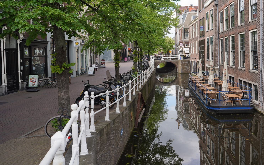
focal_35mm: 33
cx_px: 172
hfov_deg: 57.1
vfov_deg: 38.0
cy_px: 58
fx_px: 237
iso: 100
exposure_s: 1/100
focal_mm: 24
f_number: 9
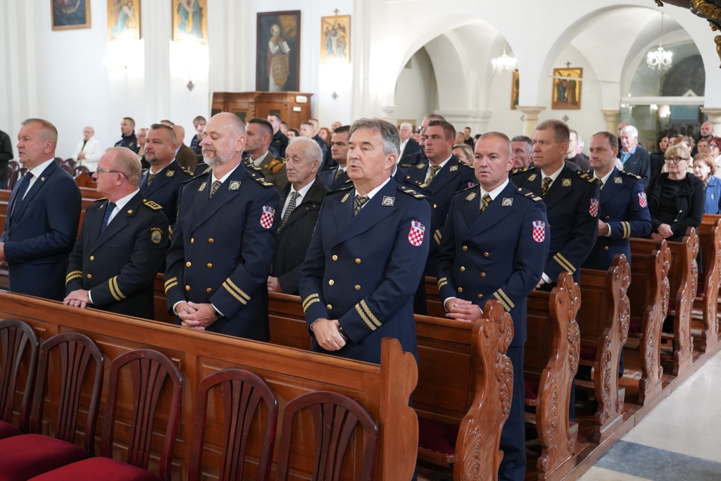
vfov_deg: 35.1
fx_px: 761
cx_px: 360
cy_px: 240
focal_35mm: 38
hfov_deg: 50.7
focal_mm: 38
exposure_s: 1/160
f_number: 4
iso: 4000
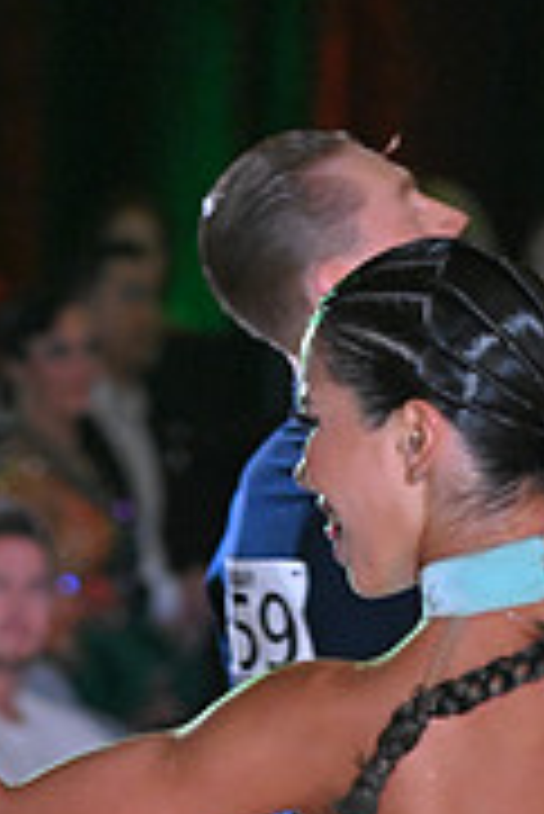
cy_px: 1174
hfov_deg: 3.2
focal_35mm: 432
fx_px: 9773
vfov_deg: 4.7
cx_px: 384
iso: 5000
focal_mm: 135
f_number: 4
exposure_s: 1/400
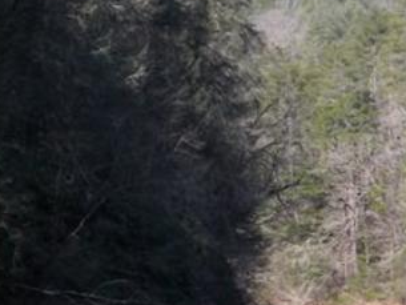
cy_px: 218
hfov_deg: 9.5
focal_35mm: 207
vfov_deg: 7.2
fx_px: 2429
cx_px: 309
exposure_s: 1/200
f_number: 3.9
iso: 64
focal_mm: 16
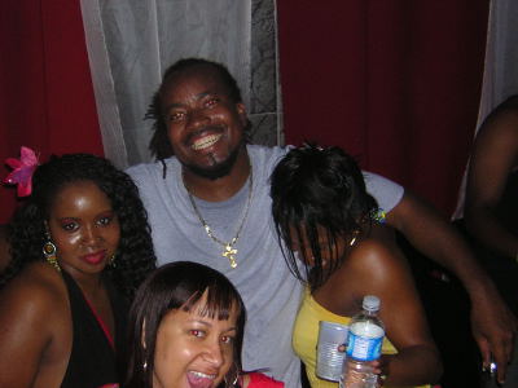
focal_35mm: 74
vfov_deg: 19.9
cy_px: 194
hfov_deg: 26.3
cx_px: 259
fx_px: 1107
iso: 400
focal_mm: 9.6
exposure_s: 1/60.1
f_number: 3.8
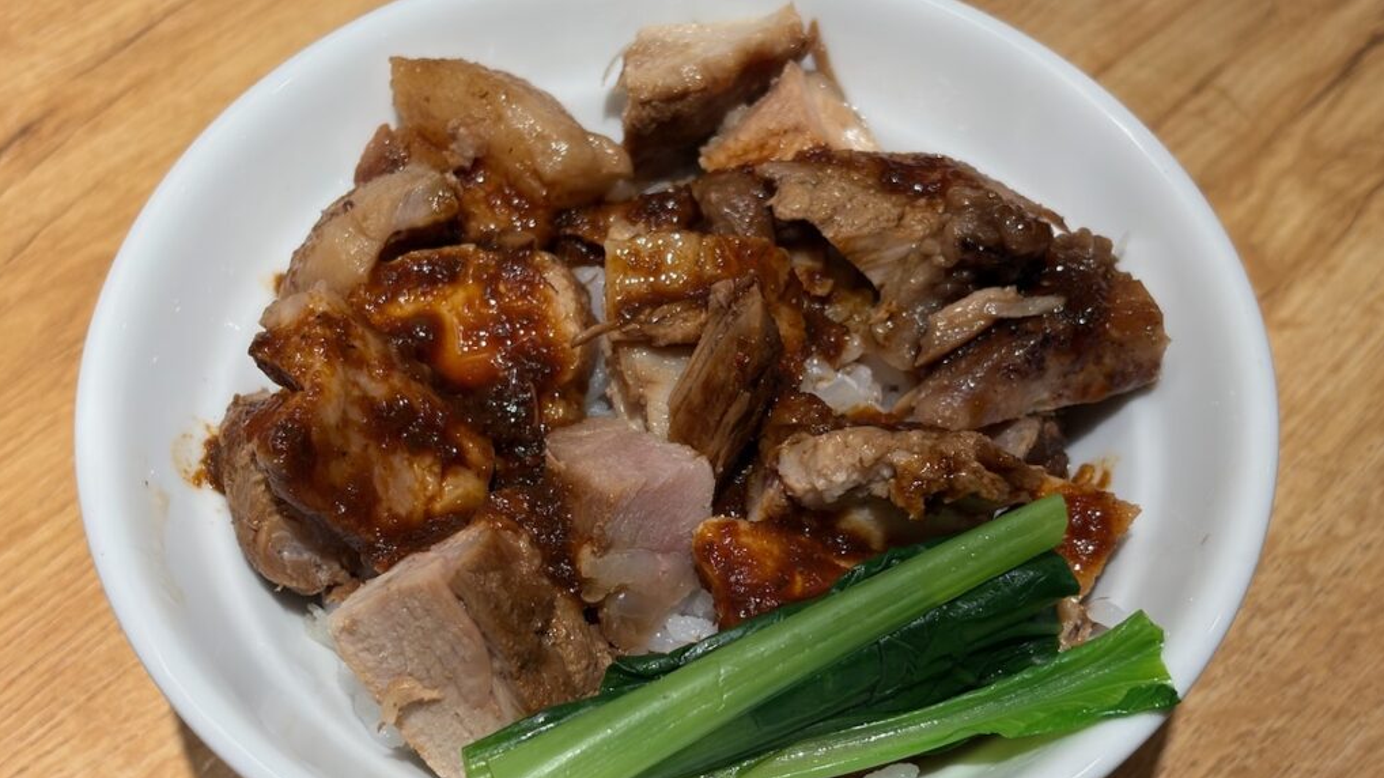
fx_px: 2091
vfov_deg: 21.1
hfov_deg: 36.6
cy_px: 434
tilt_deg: -54.0
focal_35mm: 57
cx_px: 692
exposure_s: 1/50
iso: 32
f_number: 1.6
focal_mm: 5.96
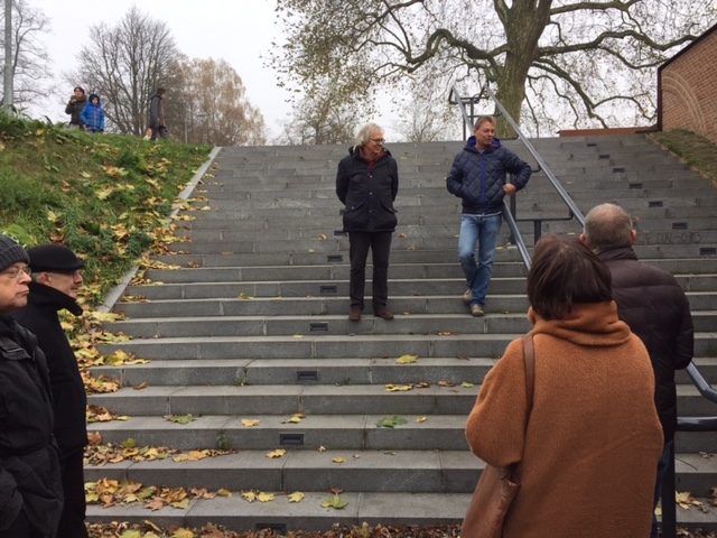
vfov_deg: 48.2
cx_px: 358
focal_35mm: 29
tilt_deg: -2.8
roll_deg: +2.4
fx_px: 601
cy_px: 269
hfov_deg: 61.7
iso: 32
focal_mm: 4.15
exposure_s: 1/243
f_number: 2.2
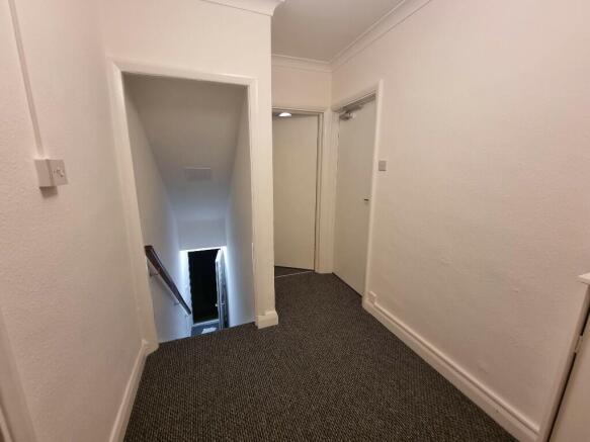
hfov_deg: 106.2
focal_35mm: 13
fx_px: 222
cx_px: 295
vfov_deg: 89.9
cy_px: 221
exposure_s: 1/50
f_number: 2.2
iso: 250
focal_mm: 2.2
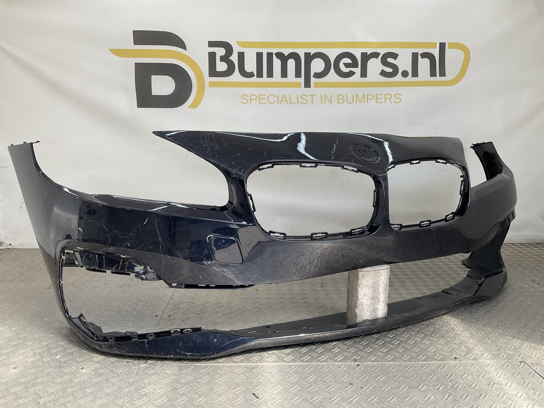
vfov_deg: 48.2
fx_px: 456
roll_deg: -1.6
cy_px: 204
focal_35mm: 29
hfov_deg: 61.7
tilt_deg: -9.3
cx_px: 272
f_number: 1.8
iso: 16
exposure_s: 1/297
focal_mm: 3
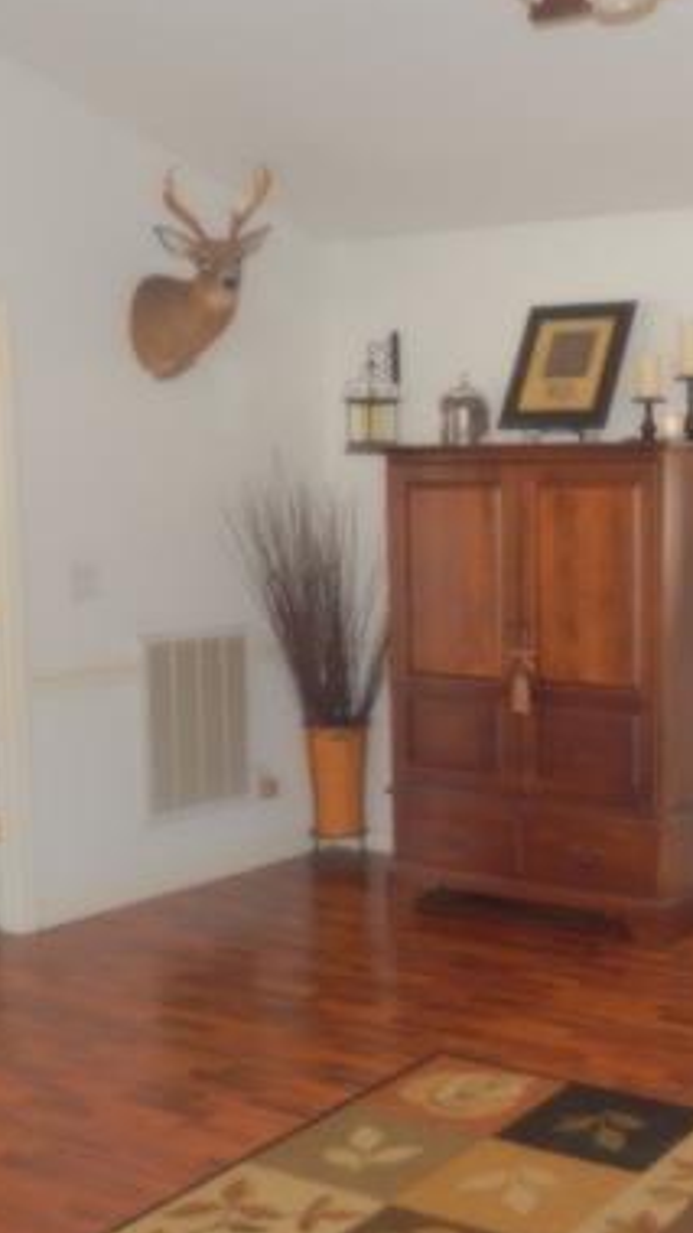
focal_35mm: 46
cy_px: 690
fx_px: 1504
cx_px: 657
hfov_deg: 25.0
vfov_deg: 44.5
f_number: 3.4
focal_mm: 4.5
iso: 500
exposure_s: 1/30
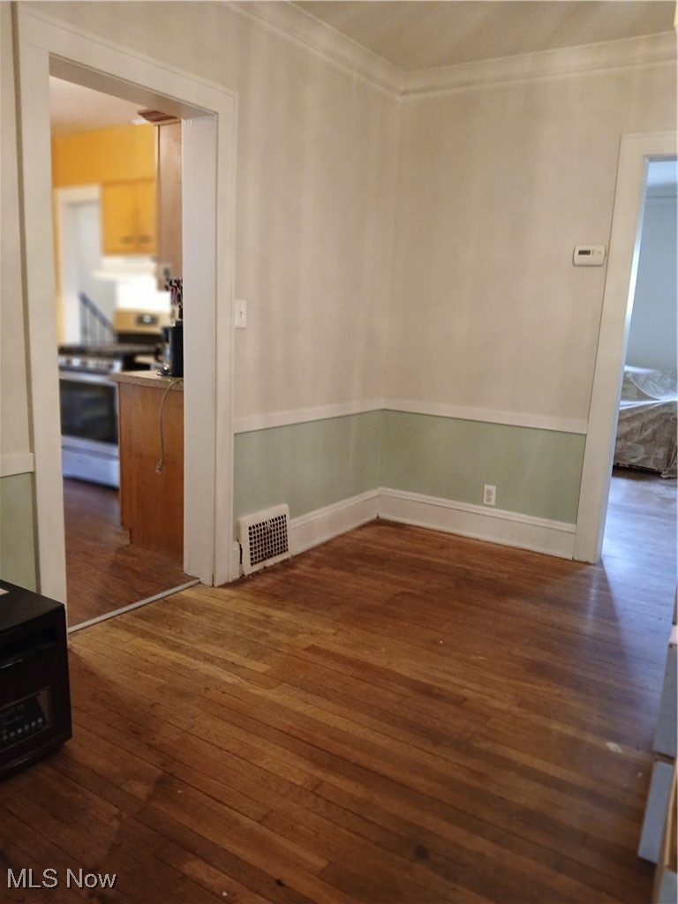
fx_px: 679
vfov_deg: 67.3
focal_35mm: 26
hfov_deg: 53.1
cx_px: 339
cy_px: 452
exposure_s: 1/24
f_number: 1.8
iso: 400
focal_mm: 3.98
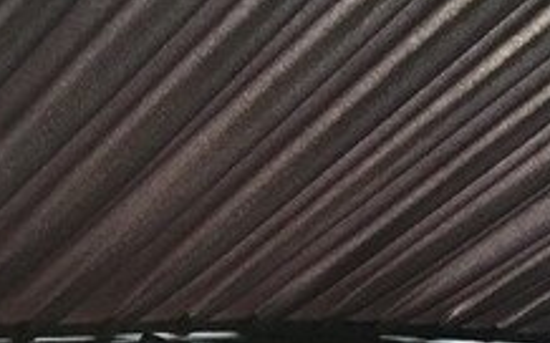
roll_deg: -15.3
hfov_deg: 22.3
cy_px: 531
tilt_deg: -24.4
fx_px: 1393
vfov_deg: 13.2
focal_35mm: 93
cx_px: 237
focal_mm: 4.15
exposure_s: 1/17
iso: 400
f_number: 2.2
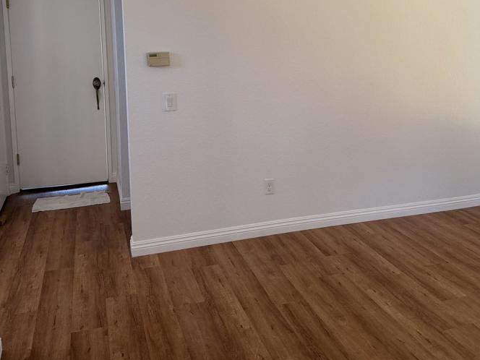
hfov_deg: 49.9
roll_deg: +1.3
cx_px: 278
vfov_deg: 37.7
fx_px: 513
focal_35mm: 37
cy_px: 91
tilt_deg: -6.9
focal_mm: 6.76
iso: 100
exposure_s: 1/121
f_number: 1.78
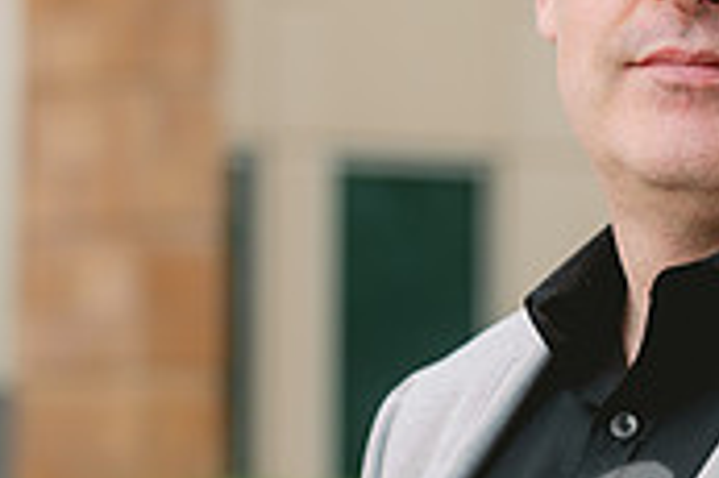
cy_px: 229
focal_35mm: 409
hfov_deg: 5.0
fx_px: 8161
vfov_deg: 3.4
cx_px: 432
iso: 100
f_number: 4.5
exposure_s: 1/200
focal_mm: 122
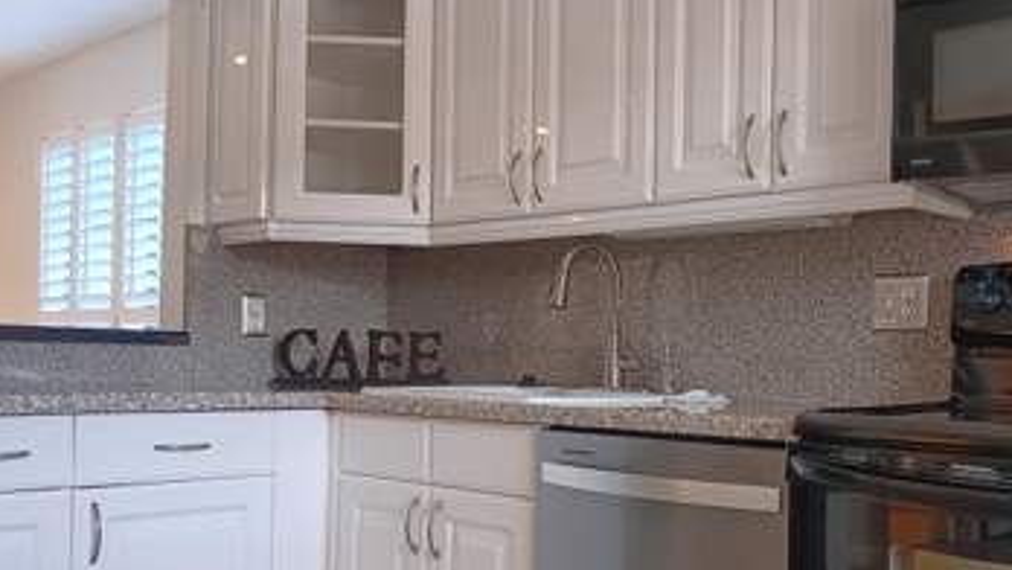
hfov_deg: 51.3
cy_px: 356
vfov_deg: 30.3
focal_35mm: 39
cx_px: 596
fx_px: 1047
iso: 80
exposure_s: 1/24.4
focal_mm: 3.98
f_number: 1.8
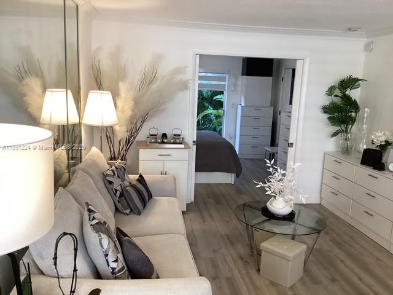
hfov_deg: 58.4
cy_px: 148
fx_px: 352
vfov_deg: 45.4
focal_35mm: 31
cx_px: 196
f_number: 2.4
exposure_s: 1/60
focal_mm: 3.3
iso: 100
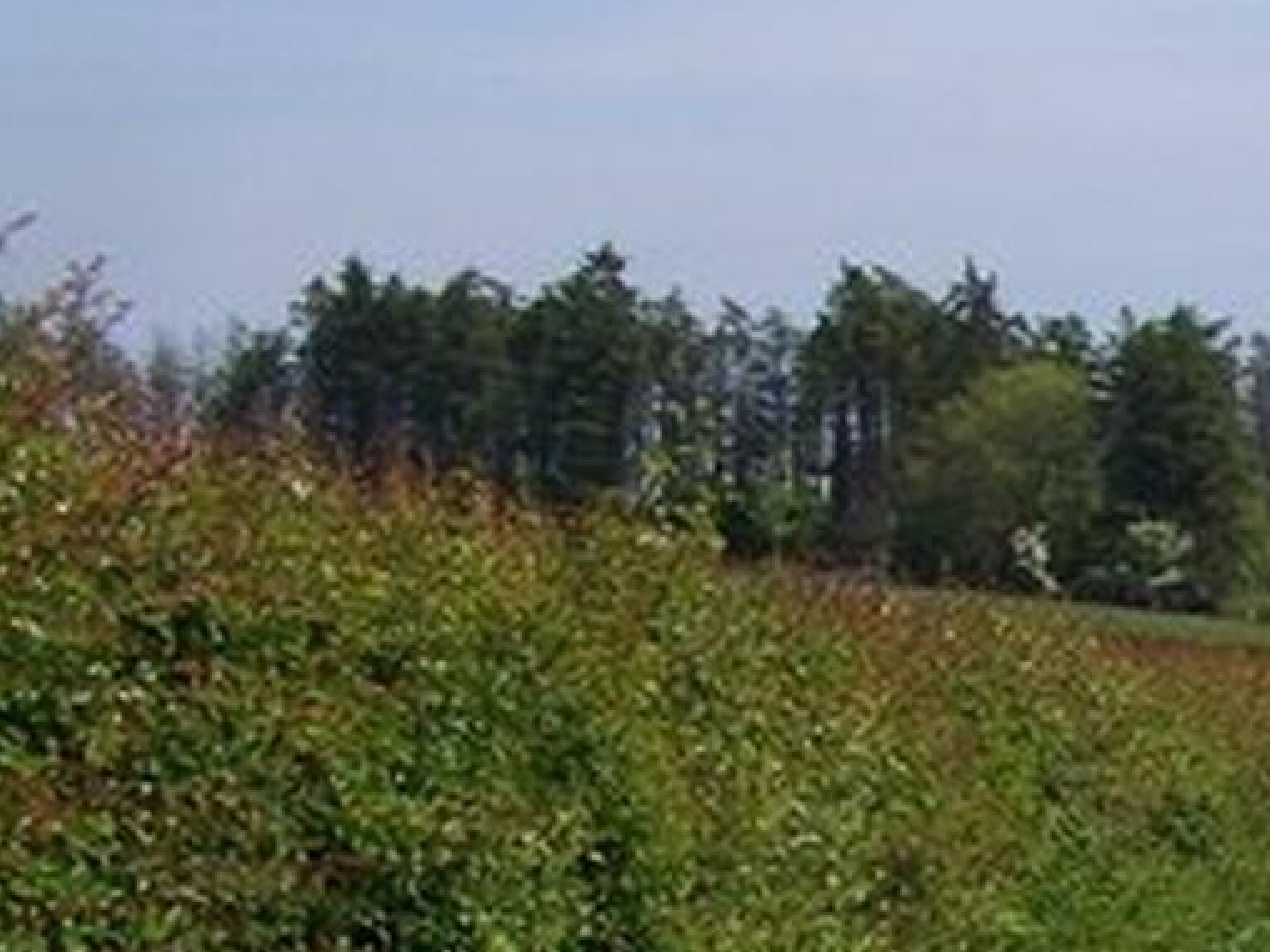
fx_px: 4219
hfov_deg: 15.8
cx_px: 1872
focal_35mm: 115
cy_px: 1249
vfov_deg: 12.5
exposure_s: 1/500
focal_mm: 6.3
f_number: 5.6
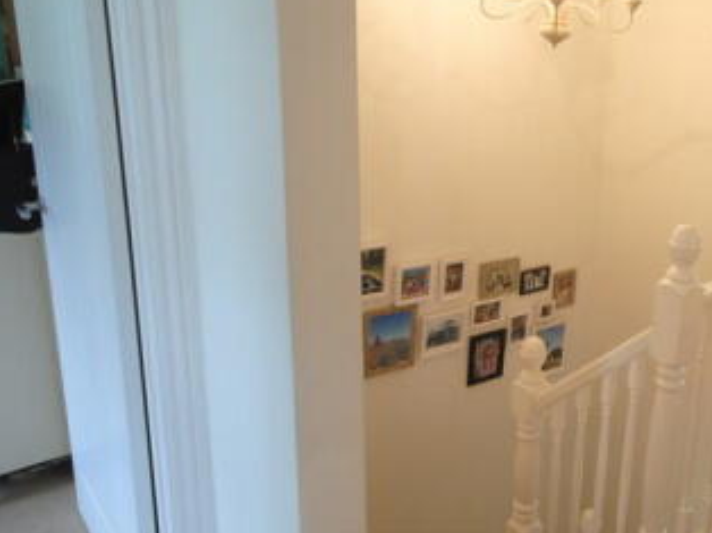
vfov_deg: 36.6
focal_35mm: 39
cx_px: 588
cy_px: 212
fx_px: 802
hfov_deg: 45.0
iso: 400
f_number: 4.5
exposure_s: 1/30
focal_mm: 13
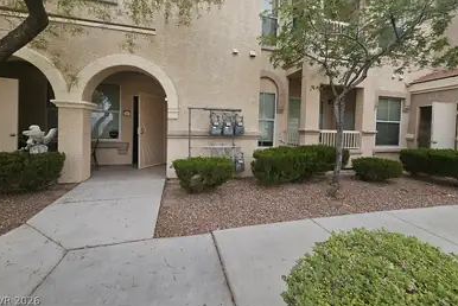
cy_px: 130
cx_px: 227
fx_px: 178
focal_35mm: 14
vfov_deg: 80.8
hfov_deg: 104.2
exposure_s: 1/338
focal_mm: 1.74
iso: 32
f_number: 2.2
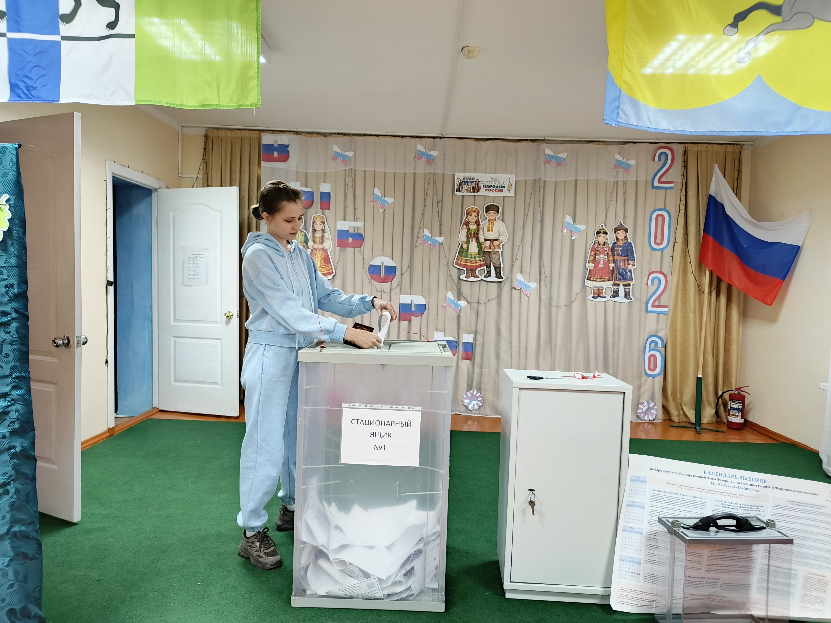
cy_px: 312
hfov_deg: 73.9
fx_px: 552
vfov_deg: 58.9
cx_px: 416
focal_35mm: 23
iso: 875
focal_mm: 5.56
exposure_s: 1/33.3
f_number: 1.8
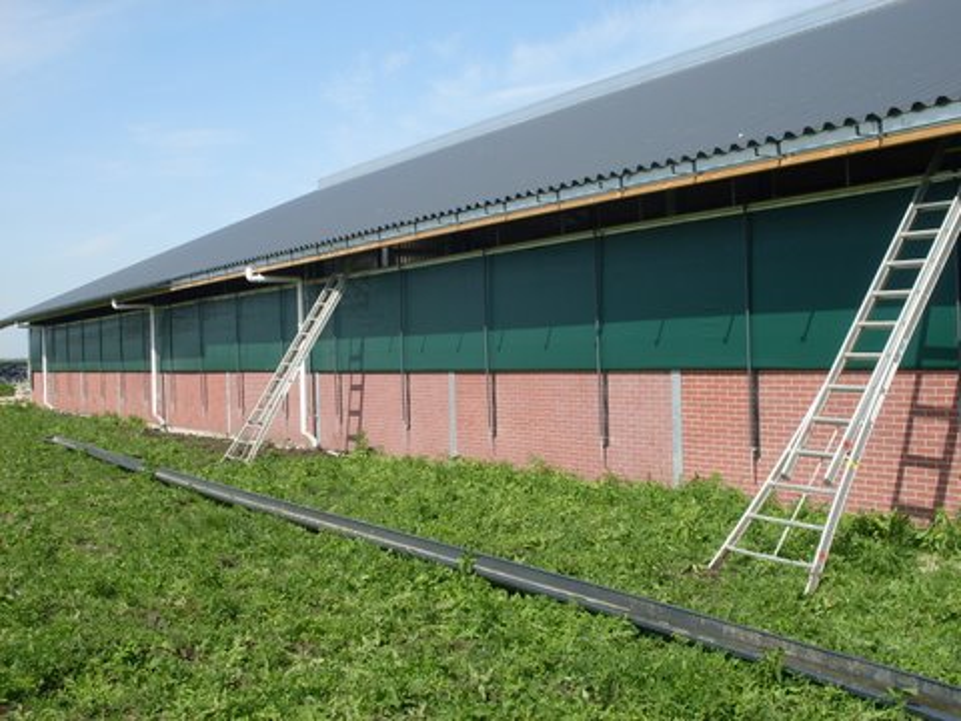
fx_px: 1360
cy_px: 360
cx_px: 480
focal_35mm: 49
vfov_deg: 29.7
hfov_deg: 38.9
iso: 80
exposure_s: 1/125
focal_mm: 8.1
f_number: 9.1
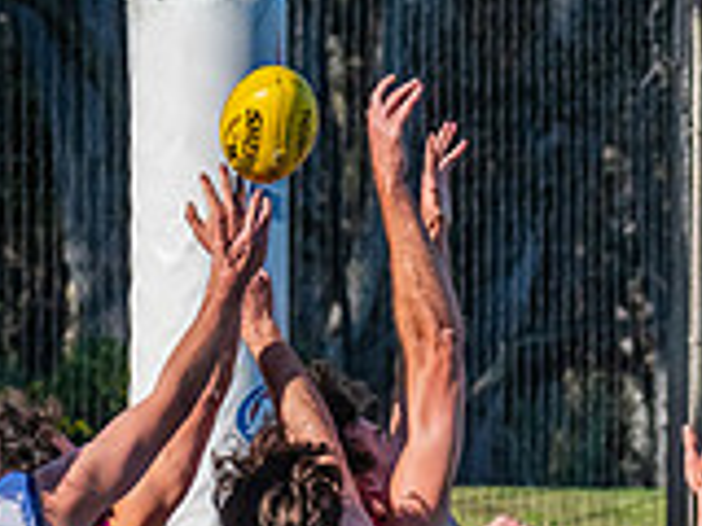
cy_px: 539
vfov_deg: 1.4
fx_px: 21273
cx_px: 400
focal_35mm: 1049
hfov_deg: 1.9
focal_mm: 195
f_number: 9
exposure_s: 1/2000
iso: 800
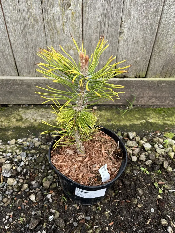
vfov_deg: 67.3
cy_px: 116
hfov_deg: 53.1
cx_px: 88
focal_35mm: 26
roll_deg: -0.7
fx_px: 175
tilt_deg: -40.2
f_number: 1.6
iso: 50
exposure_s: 1/409
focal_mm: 5.1
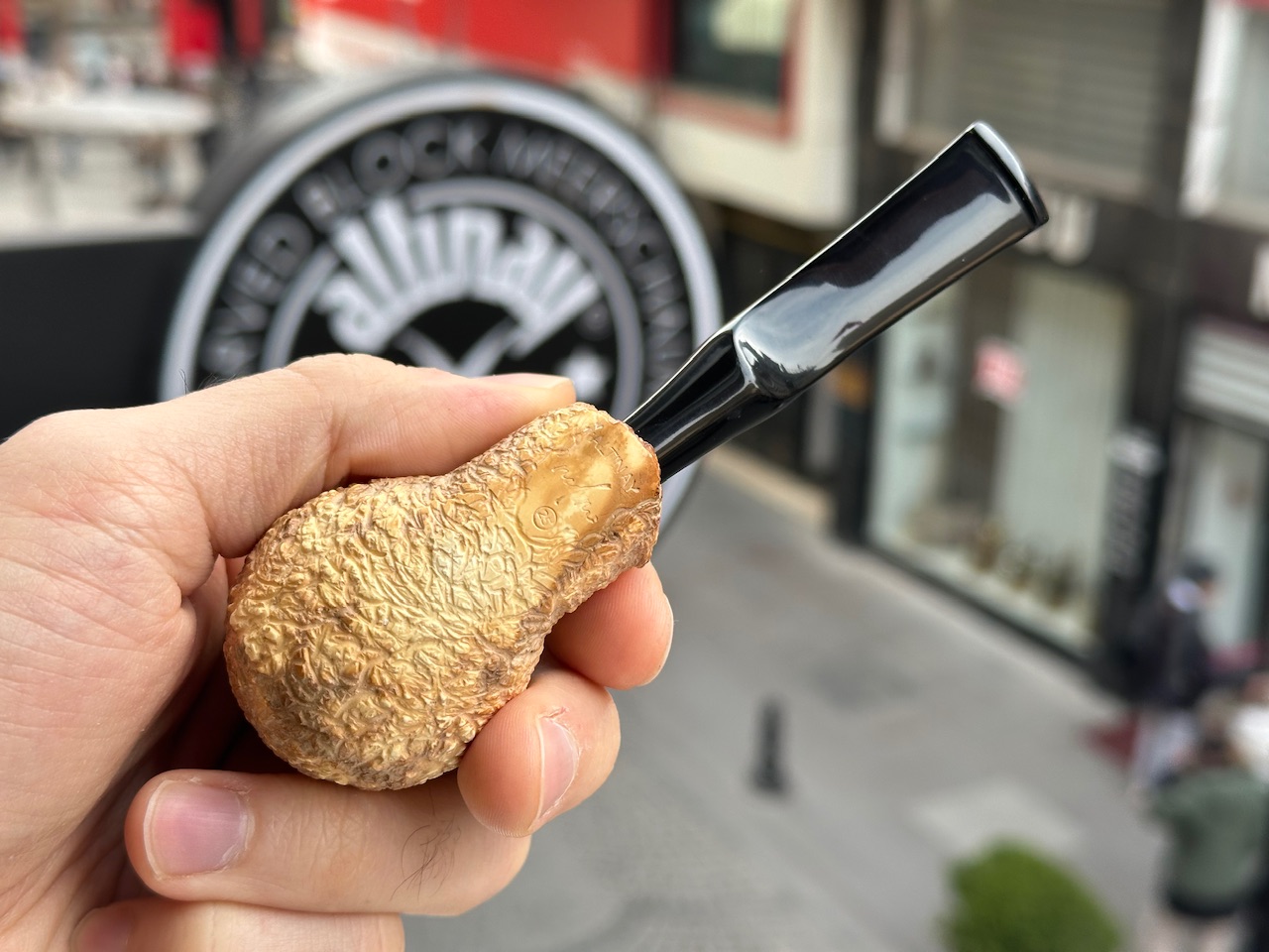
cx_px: 634
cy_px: 476
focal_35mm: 48
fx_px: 1760
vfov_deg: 30.3
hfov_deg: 39.7
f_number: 1.78
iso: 64
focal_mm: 6.86
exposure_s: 1/398
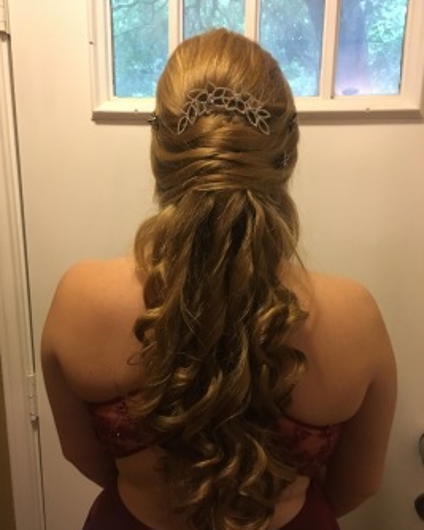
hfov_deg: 47.1
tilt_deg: -14.3
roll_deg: +1.9
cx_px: 210
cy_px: 284
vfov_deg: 57.1
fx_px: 486
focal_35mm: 31
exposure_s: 1/30
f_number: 2.2
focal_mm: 4.15
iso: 200
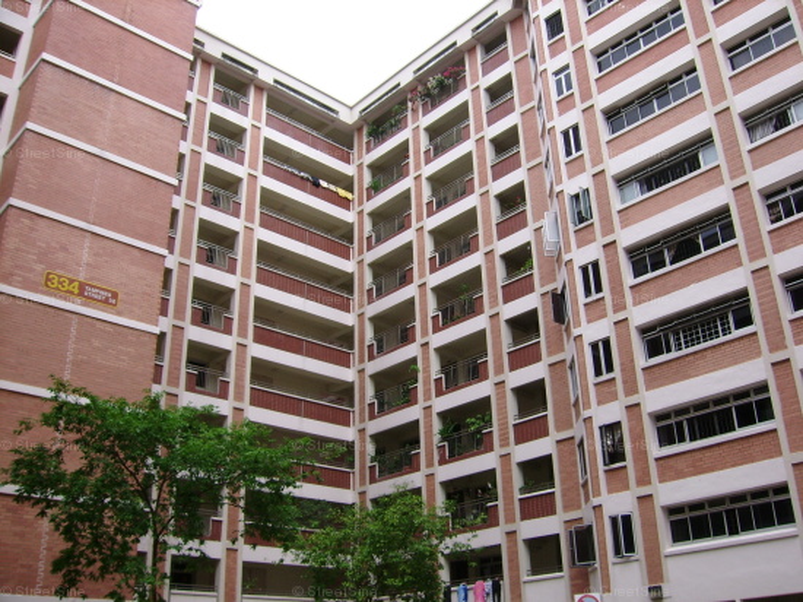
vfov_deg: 40.7
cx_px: 402
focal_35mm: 35
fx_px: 812
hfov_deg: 52.6
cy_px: 301
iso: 50
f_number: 5.8
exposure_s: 1/229
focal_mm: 5.95
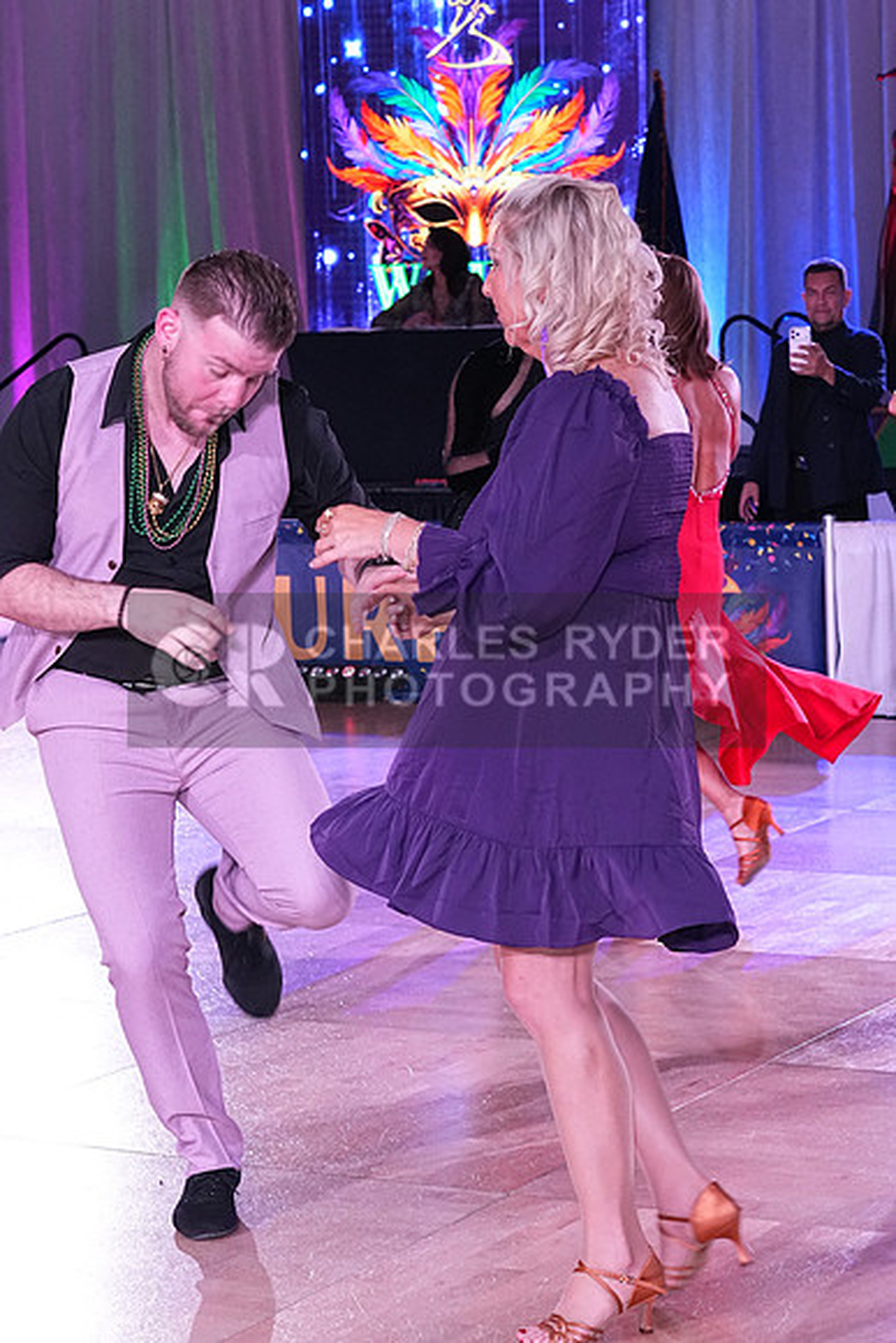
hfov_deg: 15.5
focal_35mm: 88
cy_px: 672
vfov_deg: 23.1
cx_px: 448
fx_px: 3283
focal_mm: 59
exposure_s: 1/250
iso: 3200
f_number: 7.1
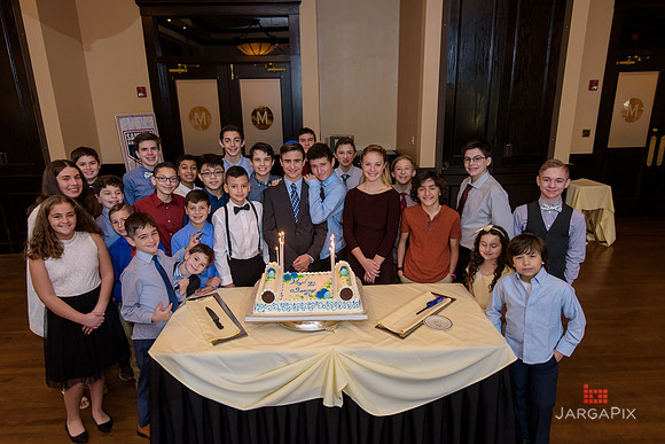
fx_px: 443
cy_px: 222
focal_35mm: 24
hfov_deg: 73.7
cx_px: 332
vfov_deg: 53.2
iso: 1600
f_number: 4
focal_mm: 24
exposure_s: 1/125
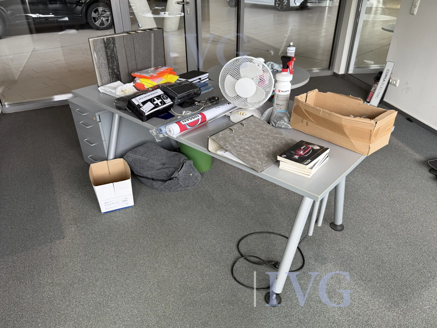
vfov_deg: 54.9
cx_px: 216
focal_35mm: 25
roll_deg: -0.8
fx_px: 316
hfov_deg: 69.4
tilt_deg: -28.8
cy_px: 170
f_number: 1.78
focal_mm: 6.76
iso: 100
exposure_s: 1/121
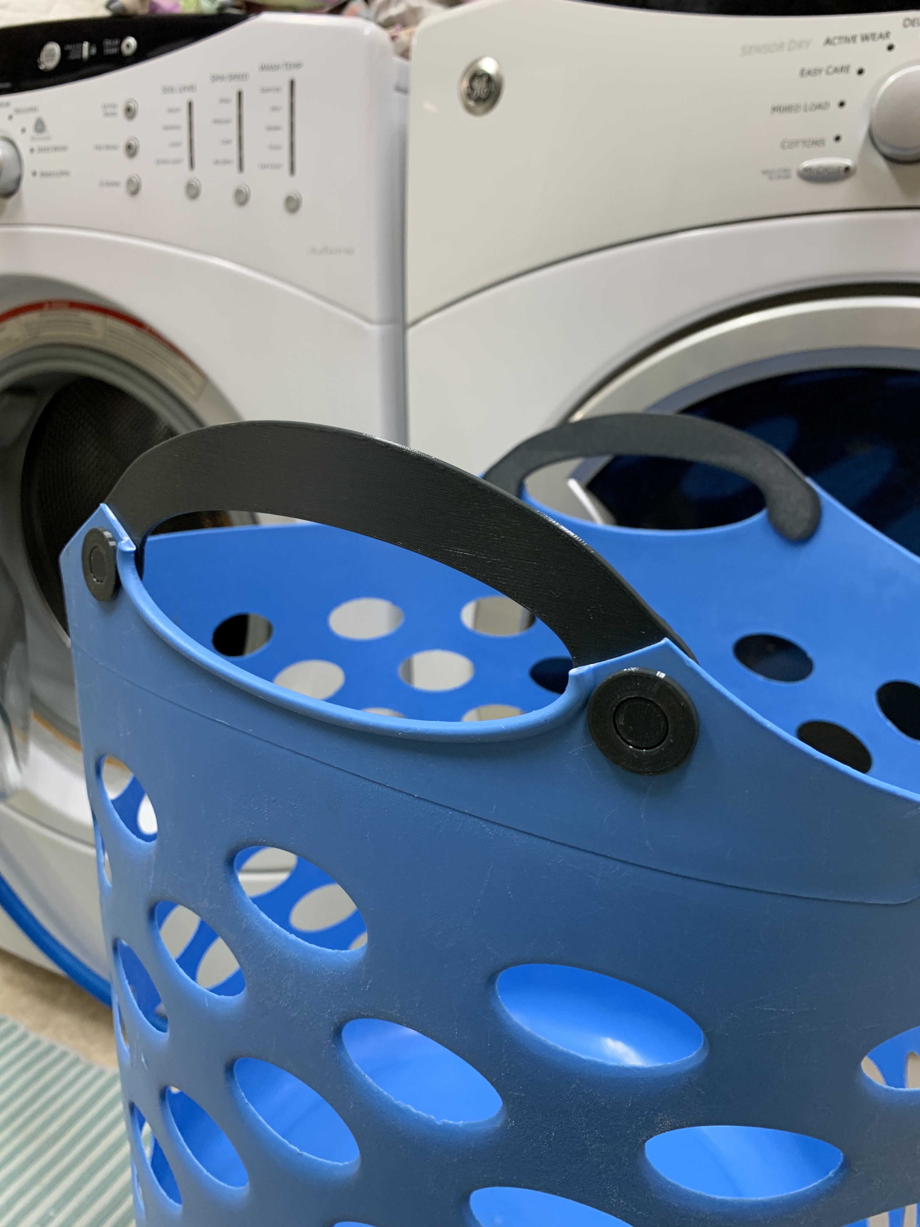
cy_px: 614
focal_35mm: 26
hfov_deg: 53.1
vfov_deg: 67.3
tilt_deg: -20.2
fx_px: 921
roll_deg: +0.1
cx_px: 460
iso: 80
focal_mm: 4.25
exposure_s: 1/60
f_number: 1.8
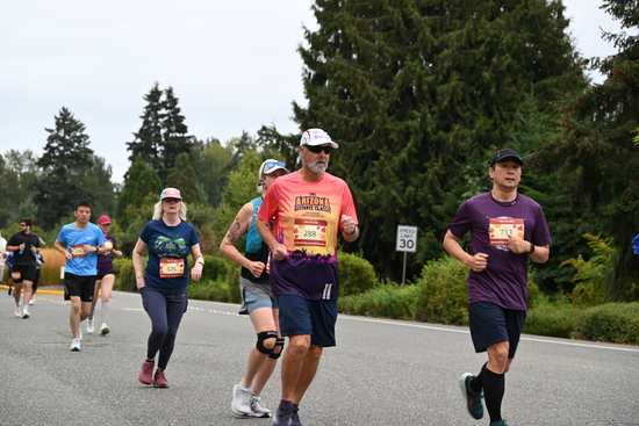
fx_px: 1616
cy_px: 213
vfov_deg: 15.0
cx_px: 320
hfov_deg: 22.4
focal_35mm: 91
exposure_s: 1/125
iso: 400
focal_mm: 91
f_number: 6.3
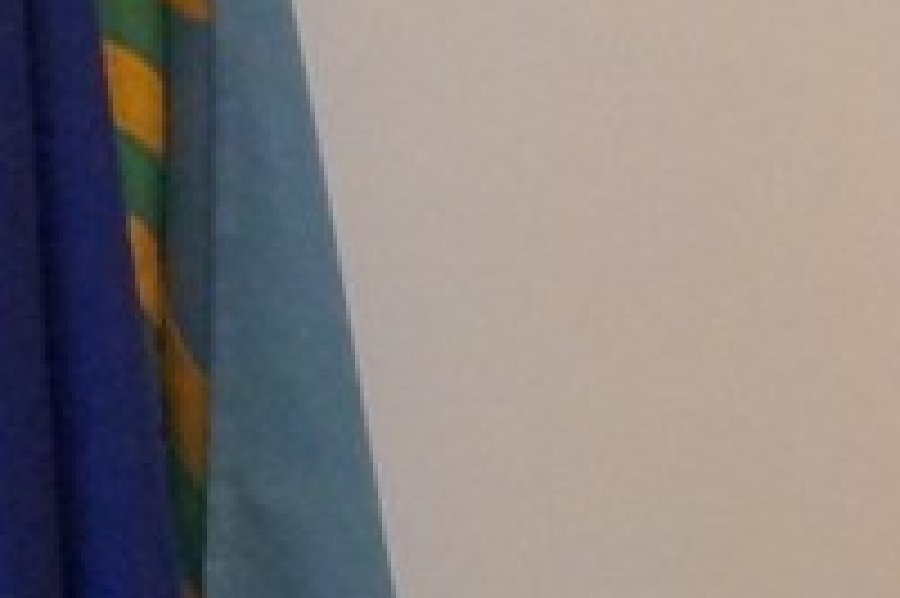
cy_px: 573
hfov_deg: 3.8
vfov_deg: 2.6
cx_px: 2146
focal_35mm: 537
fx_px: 13420
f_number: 5.6
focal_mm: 55
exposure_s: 1/60
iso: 3200
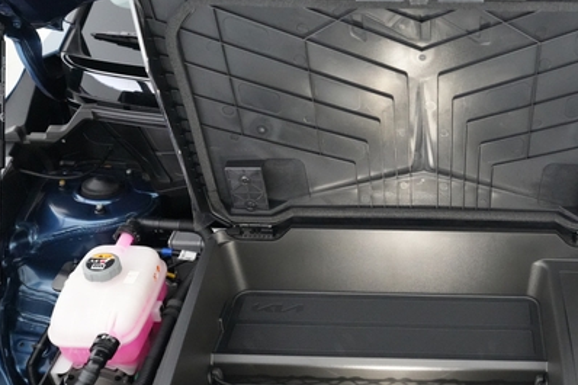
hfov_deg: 42.3
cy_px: 247
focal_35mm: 45
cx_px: 436
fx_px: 722
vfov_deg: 29.7
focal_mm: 28
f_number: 2.8
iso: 12800
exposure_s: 1/160
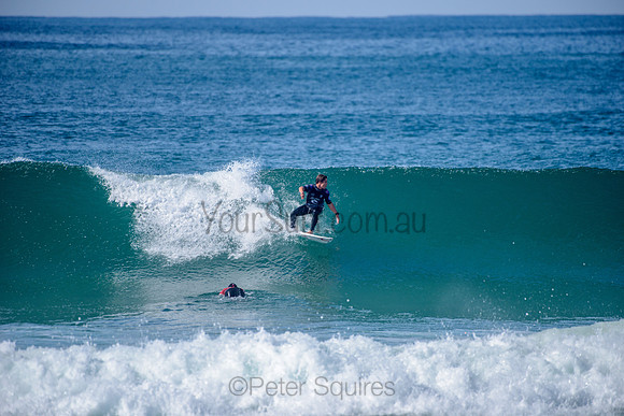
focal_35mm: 500
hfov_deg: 4.1
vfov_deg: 2.8
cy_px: 208
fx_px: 8668
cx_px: 312
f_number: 5.6
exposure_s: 1/2000
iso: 160
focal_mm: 500
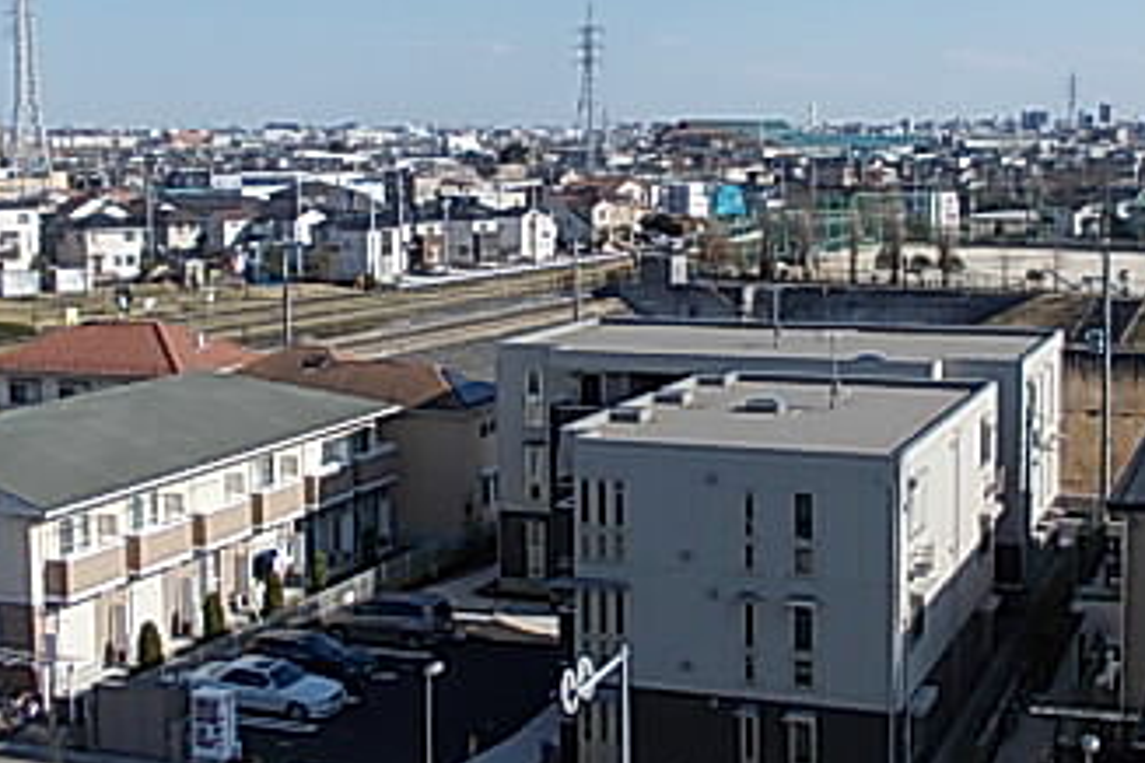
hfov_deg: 35.0
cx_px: 634
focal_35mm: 57
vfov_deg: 23.7
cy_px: 298
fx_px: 1813
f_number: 5.4
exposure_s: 1/320
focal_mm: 4
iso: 80
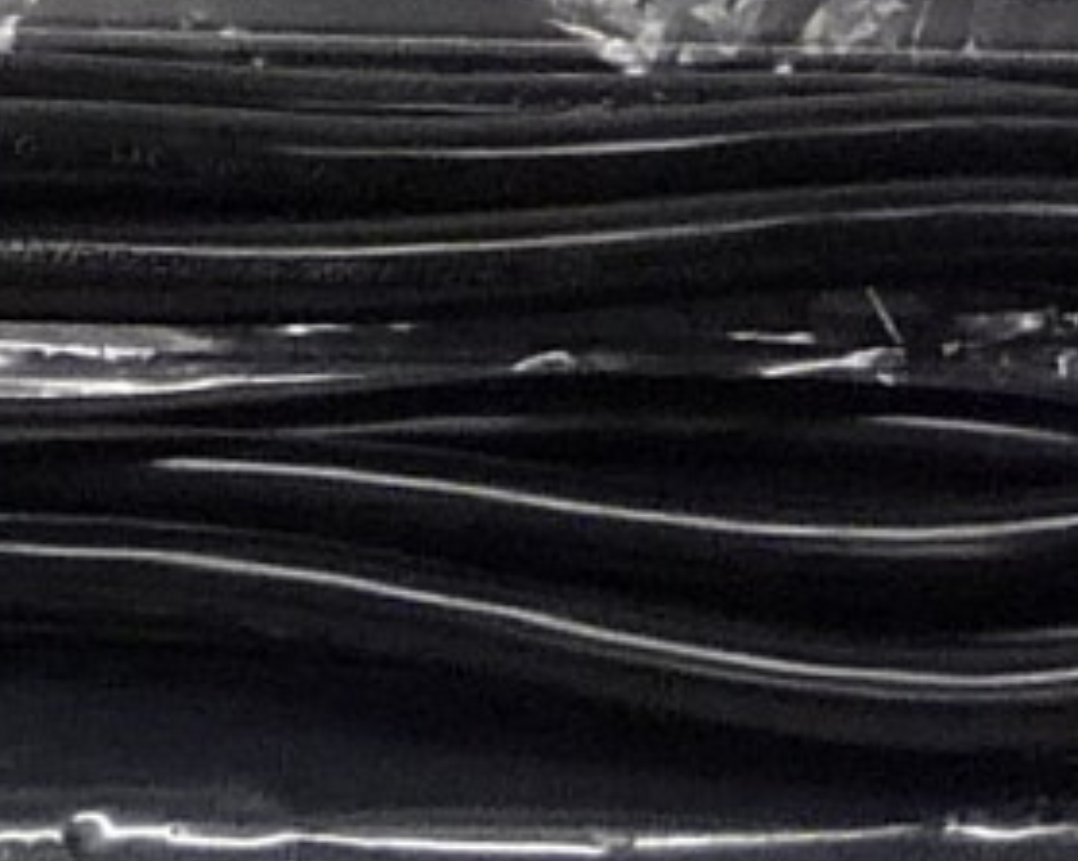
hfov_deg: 8.2
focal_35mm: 235
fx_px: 7495
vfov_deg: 6.6
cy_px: 127
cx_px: 355
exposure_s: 1/30
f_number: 2.8
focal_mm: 4.4
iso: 250
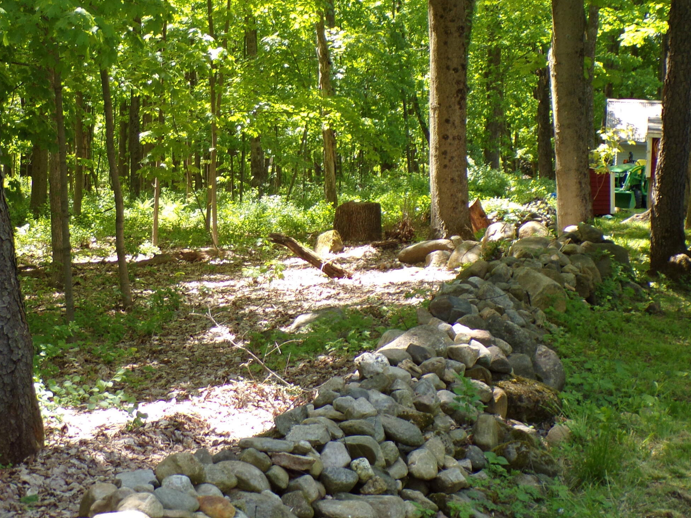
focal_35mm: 75
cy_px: 190
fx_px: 1497
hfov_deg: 26.0
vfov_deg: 19.6
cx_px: 299
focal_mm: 8.7
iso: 80
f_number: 3.5
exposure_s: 1/75
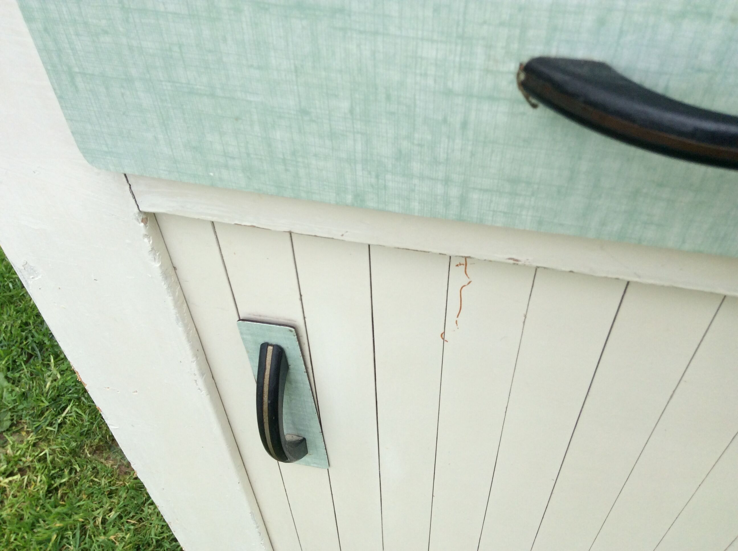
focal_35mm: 32
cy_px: 276
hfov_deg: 56.9
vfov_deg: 44.1
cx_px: 369
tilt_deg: -49.8
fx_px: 681
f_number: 2.4
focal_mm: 3.3
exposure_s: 1/602
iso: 32
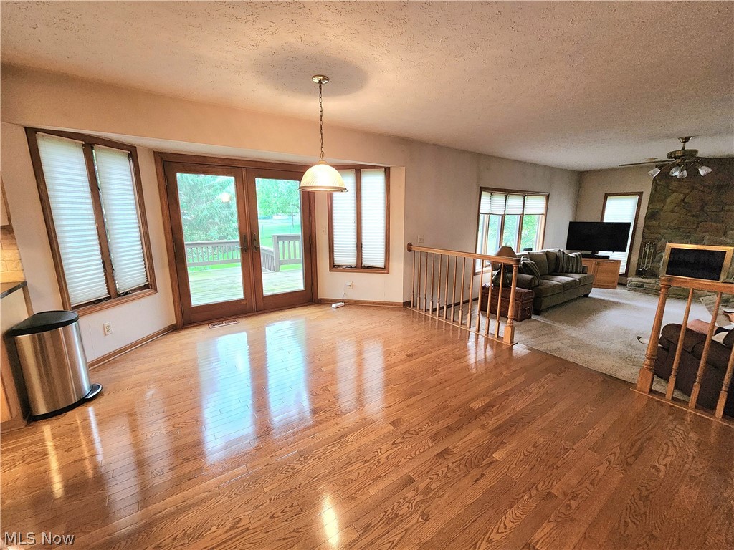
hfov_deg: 106.2
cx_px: 367
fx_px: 276
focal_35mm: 13
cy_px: 275
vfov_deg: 89.9
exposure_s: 1/60.2
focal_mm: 2.2
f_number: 2.2
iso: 320
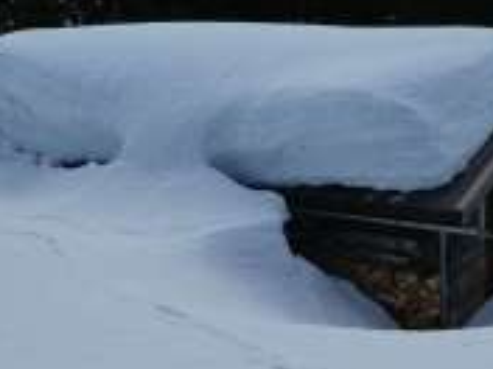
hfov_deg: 38.9
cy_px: 187
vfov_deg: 29.7
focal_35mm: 49
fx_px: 698
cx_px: 272
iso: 80
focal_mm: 4.3
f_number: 4.5
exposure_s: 1/1000
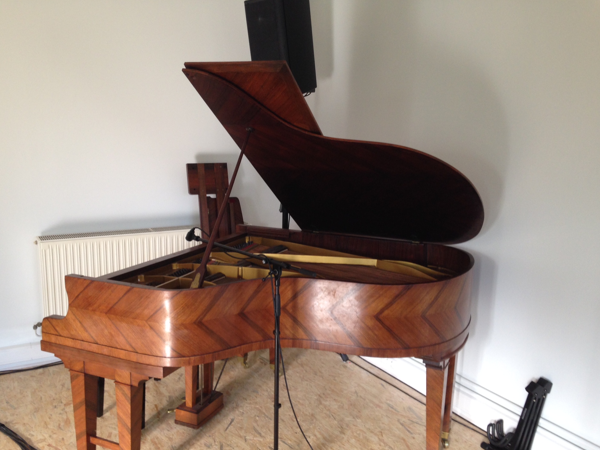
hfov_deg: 51.3
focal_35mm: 36
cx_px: 281
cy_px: 244
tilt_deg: -12.1
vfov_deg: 39.6
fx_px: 624
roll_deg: -1.3
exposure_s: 1/20
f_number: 2.4
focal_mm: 4.12
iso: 80
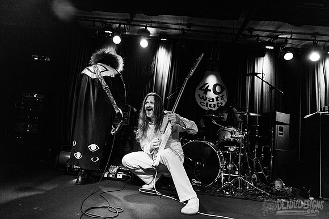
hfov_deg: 73.7
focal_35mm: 24
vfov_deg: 53.2
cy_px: 110
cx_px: 164
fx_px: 219
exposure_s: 1/200
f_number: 3.2
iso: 3200
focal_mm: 24
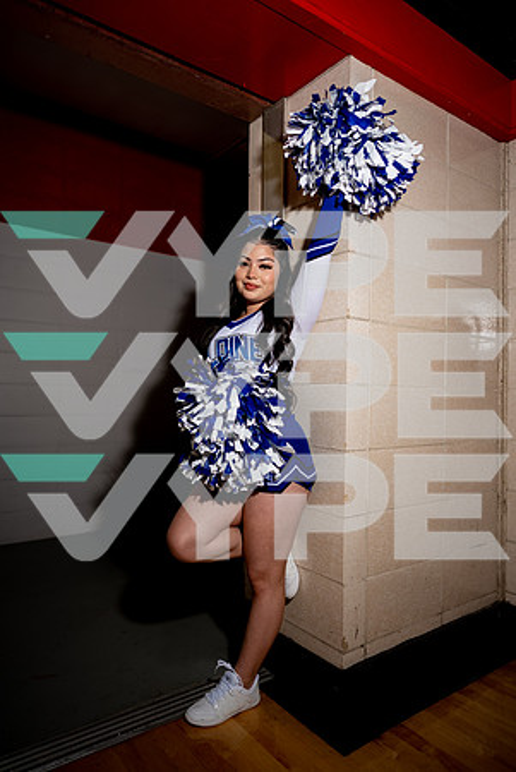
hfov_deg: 53.2
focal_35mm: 24
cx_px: 258
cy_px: 386
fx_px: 515
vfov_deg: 73.7
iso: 100
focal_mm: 24
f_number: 1.6
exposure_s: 1/1000
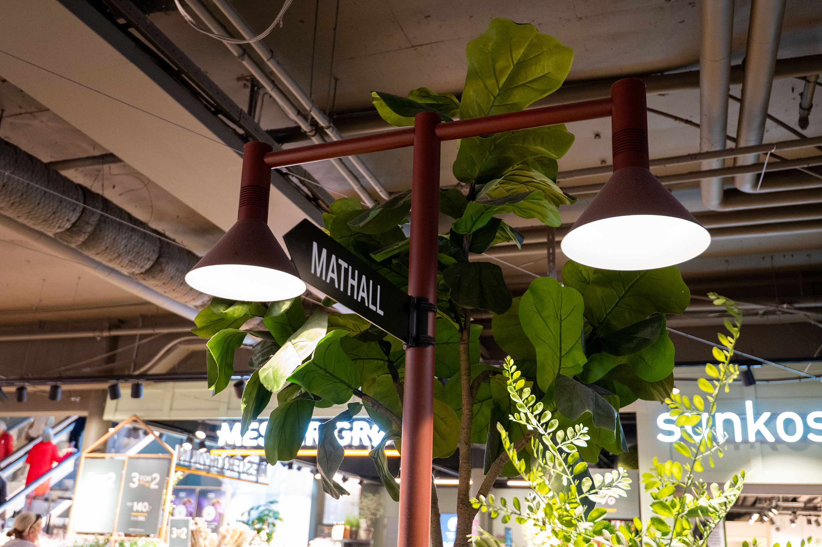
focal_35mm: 35
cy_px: 274
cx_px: 411
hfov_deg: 54.5
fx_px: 799
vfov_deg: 37.8
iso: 3200
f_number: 4
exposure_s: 1/100
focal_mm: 35
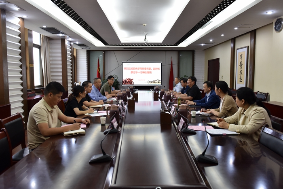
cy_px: 94
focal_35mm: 27
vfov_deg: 47.9
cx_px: 142
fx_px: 212
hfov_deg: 67.4
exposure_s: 1/60
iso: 800
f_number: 4
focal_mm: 27
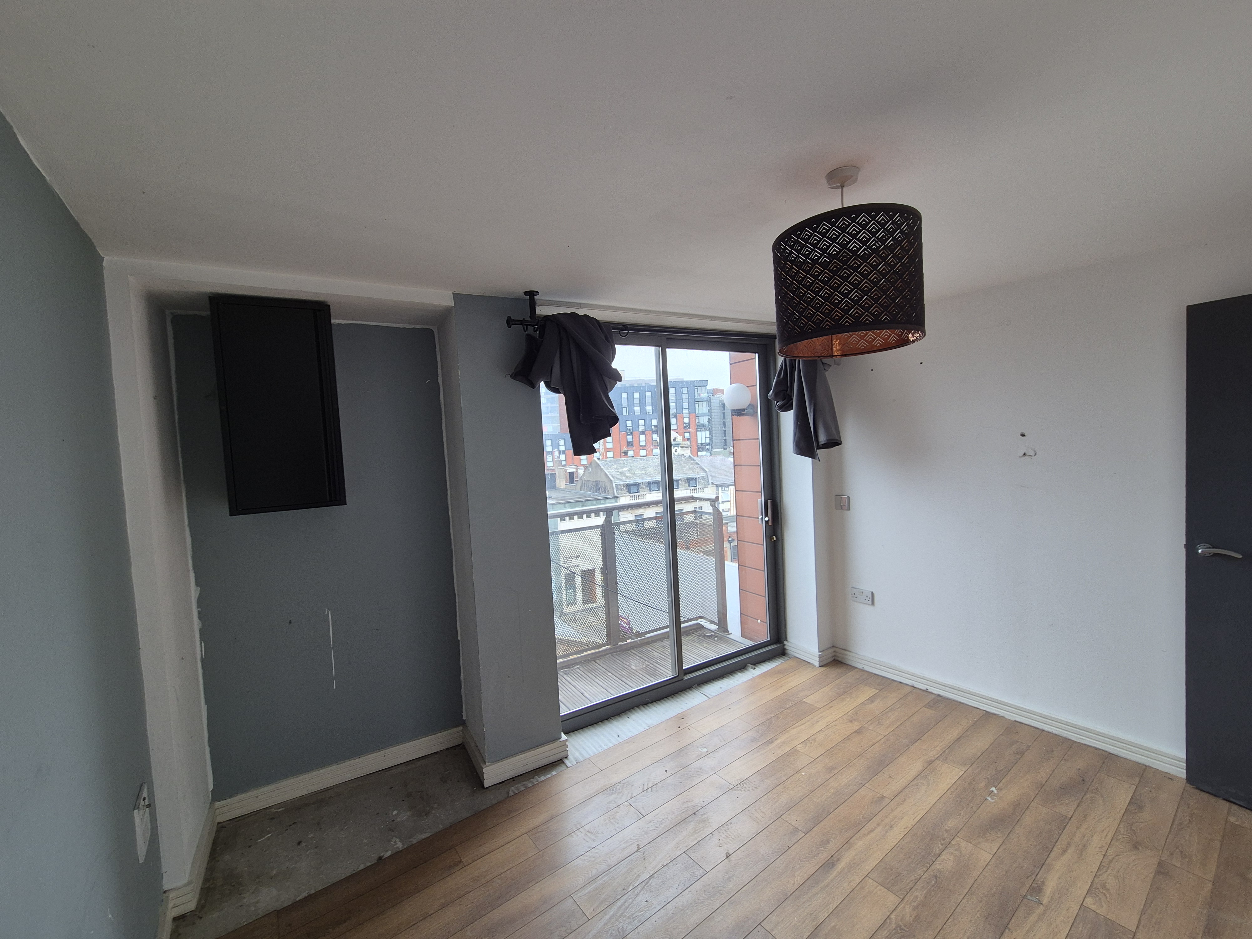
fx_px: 470
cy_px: 470
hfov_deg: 106.2
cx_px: 626
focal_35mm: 13
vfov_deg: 89.9
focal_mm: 2.2
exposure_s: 1/50
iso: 50
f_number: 2.2
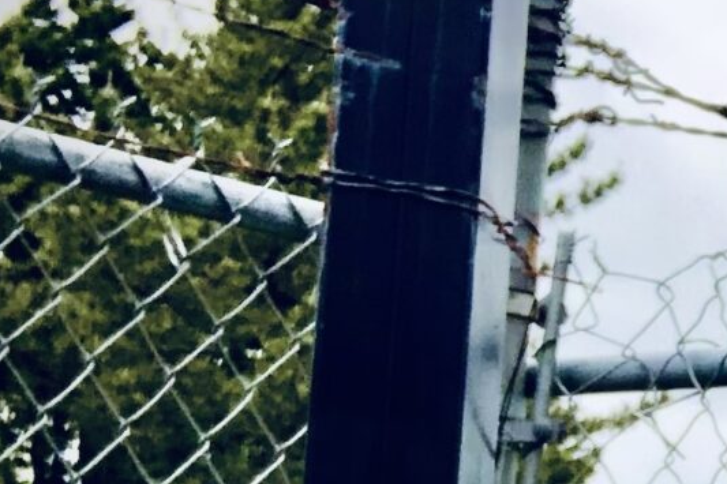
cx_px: 1374
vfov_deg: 8.4
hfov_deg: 11.7
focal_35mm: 160
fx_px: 3230
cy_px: 770
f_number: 2.2
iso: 20
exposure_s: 1/351
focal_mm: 2.87
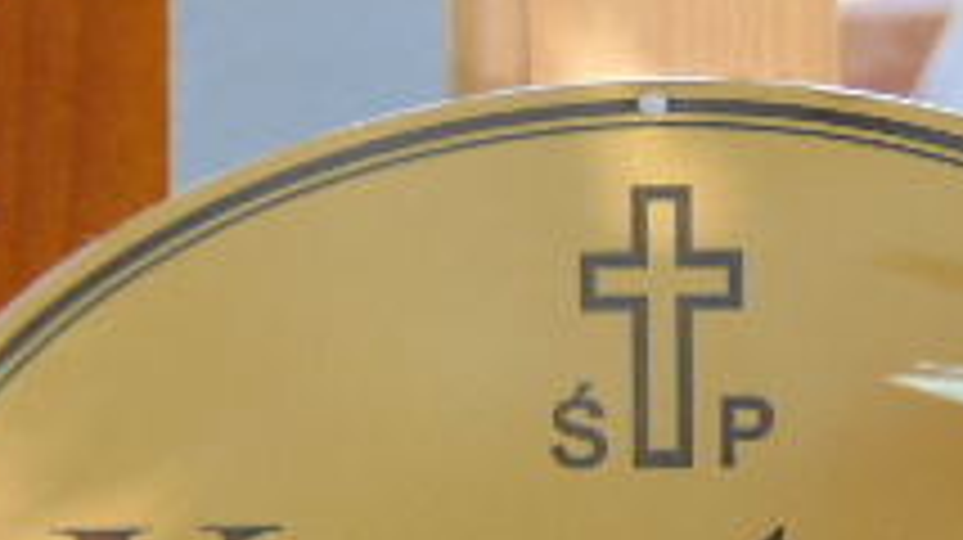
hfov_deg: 2.7
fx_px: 20770
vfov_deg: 1.5
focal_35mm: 814
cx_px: 657
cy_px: 734
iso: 80
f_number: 4.1
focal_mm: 44.9
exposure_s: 1/125
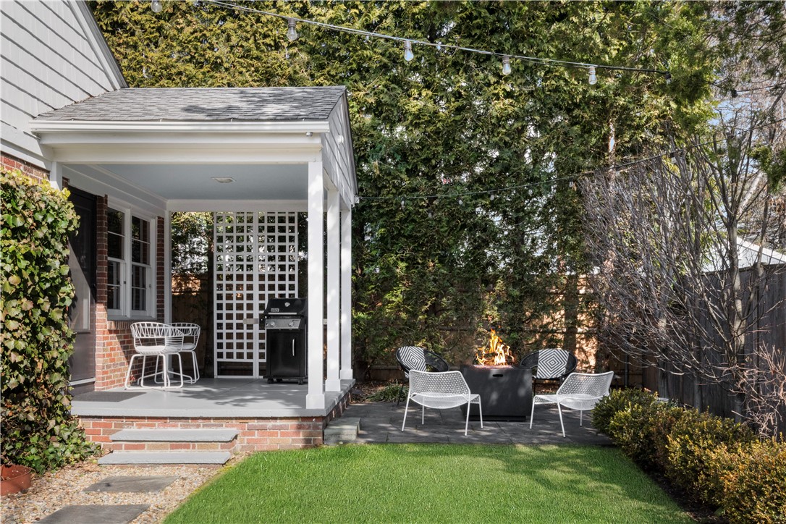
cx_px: 393
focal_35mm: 33
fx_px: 720
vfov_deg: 40.0
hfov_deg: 57.2
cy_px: 262
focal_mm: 22
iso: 400
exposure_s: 1/160
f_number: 14
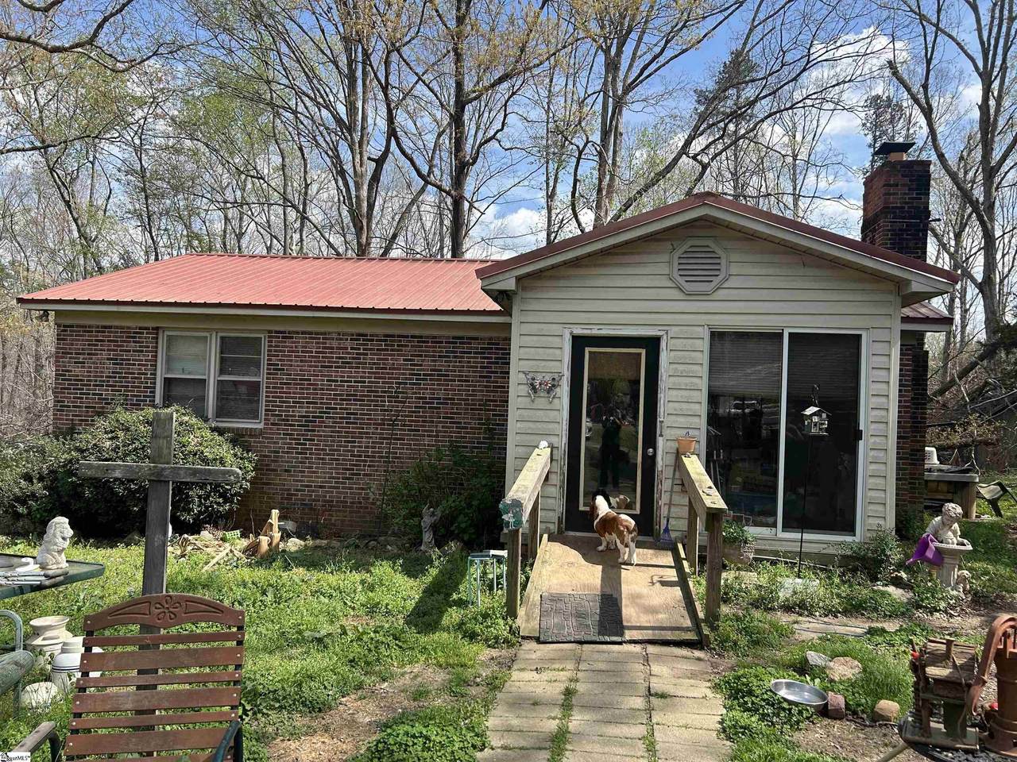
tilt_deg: +1.2
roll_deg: -2.5
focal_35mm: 26
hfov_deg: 67.3
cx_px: 508
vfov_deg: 53.1
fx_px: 764
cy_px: 381
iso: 50
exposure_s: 1/2083
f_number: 1.5
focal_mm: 5.7
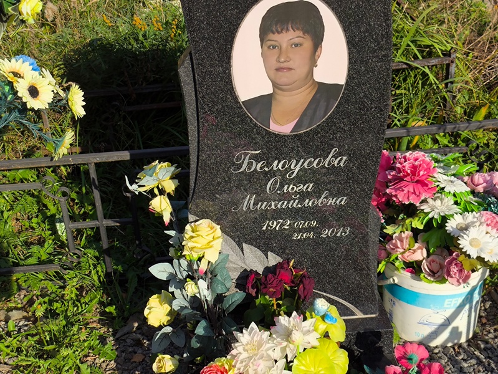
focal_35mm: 50
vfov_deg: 29.1
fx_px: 720
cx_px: 249
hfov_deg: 38.2
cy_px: 187
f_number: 1.7
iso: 50
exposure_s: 1/1908
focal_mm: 4.71
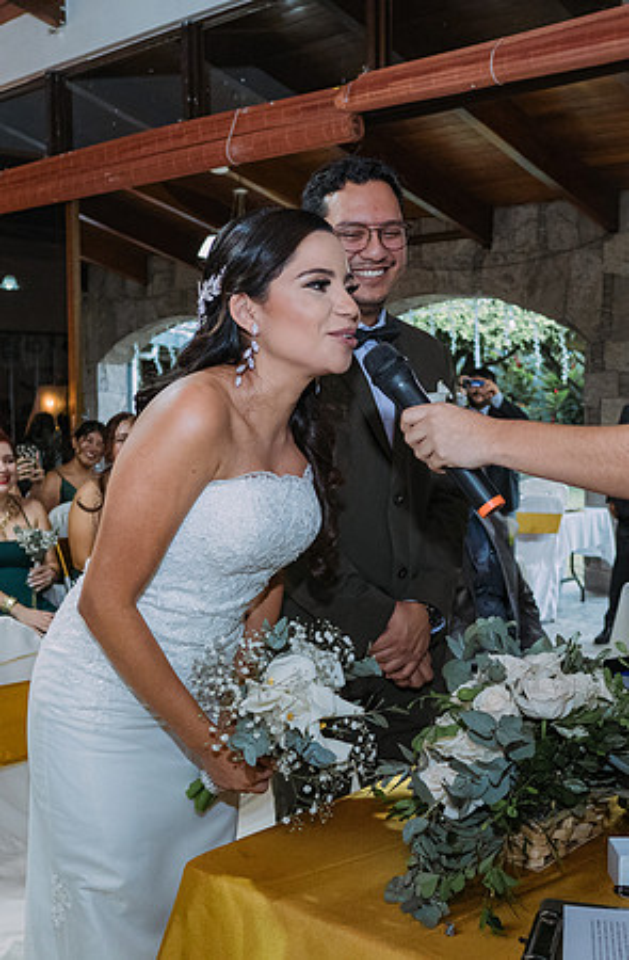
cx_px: 297
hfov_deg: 31.7
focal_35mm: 42
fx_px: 1108
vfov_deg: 46.8
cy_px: 480
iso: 2500
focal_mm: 15
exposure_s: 1/160
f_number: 2.8
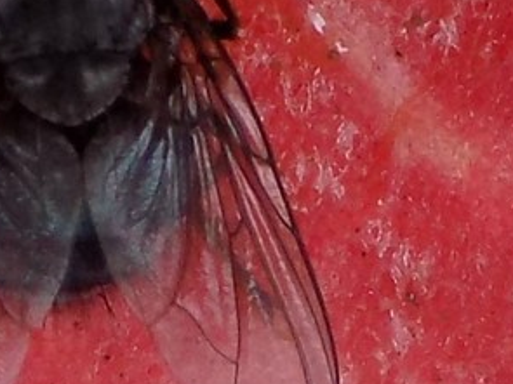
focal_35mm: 188
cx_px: 79
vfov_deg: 7.9
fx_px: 2785
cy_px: 45
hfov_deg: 10.5
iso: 80
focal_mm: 11.5
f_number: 4.1
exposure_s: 1/100
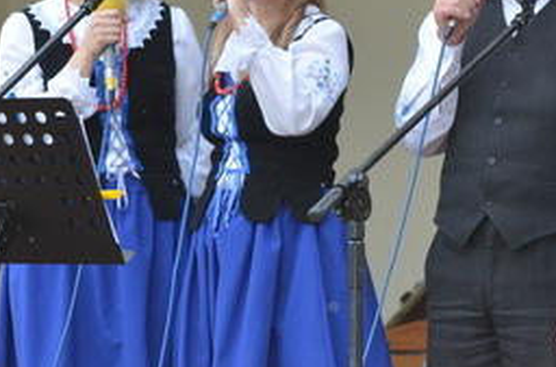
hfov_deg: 4.4
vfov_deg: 2.9
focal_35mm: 466
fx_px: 7175
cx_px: 604
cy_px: 276
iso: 1000
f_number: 6.3
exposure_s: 1/640
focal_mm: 112
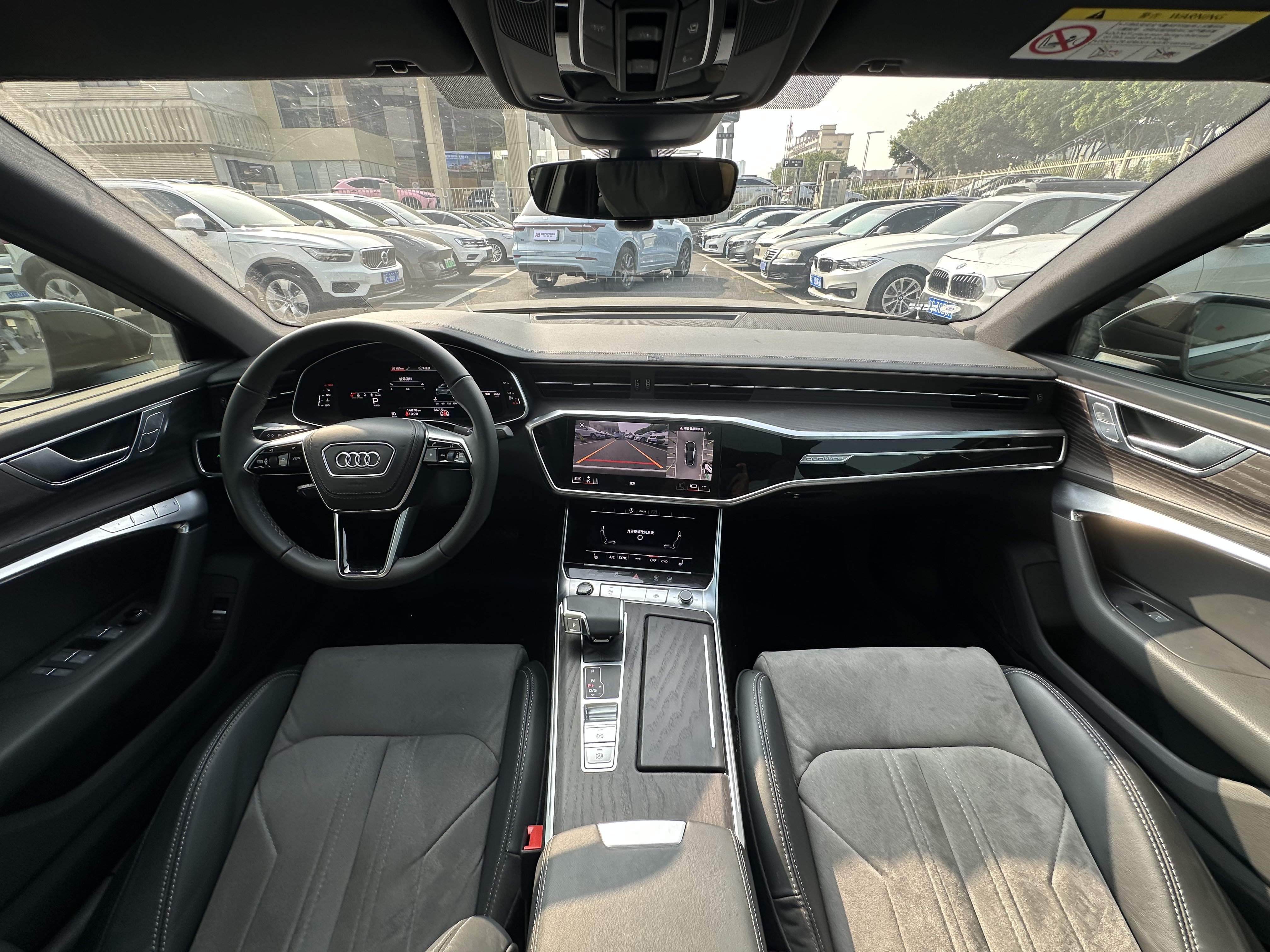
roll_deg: +0.1
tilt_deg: -26.3
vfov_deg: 85.7
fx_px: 514
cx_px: 635
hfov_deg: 102.1
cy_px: 476
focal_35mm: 14
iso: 40
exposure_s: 1/197
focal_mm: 2.22
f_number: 2.2
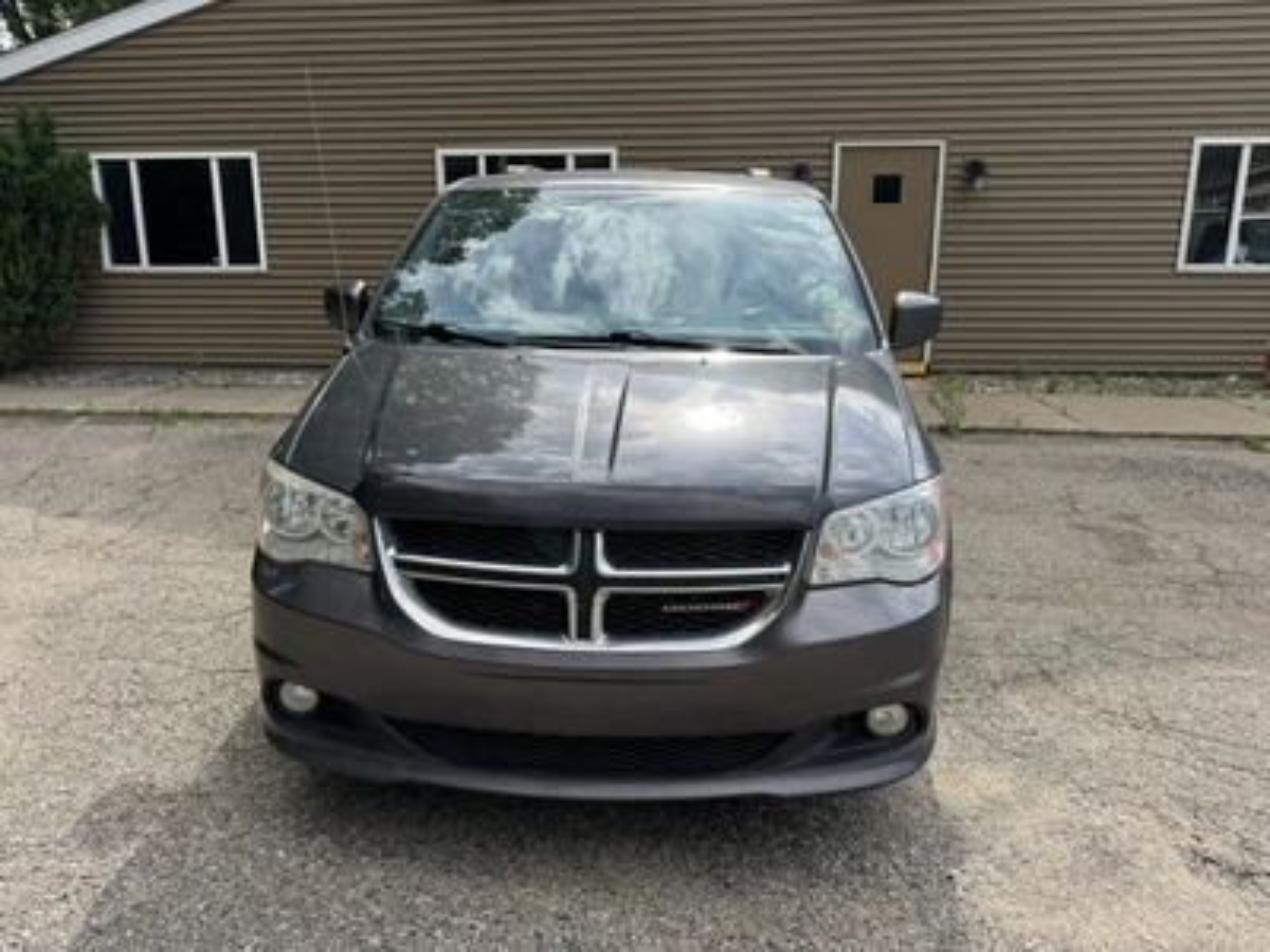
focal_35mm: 24
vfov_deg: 56.8
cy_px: 476
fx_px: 881
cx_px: 635
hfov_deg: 71.6
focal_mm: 6.76
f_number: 1.78
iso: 100
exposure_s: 1/2525
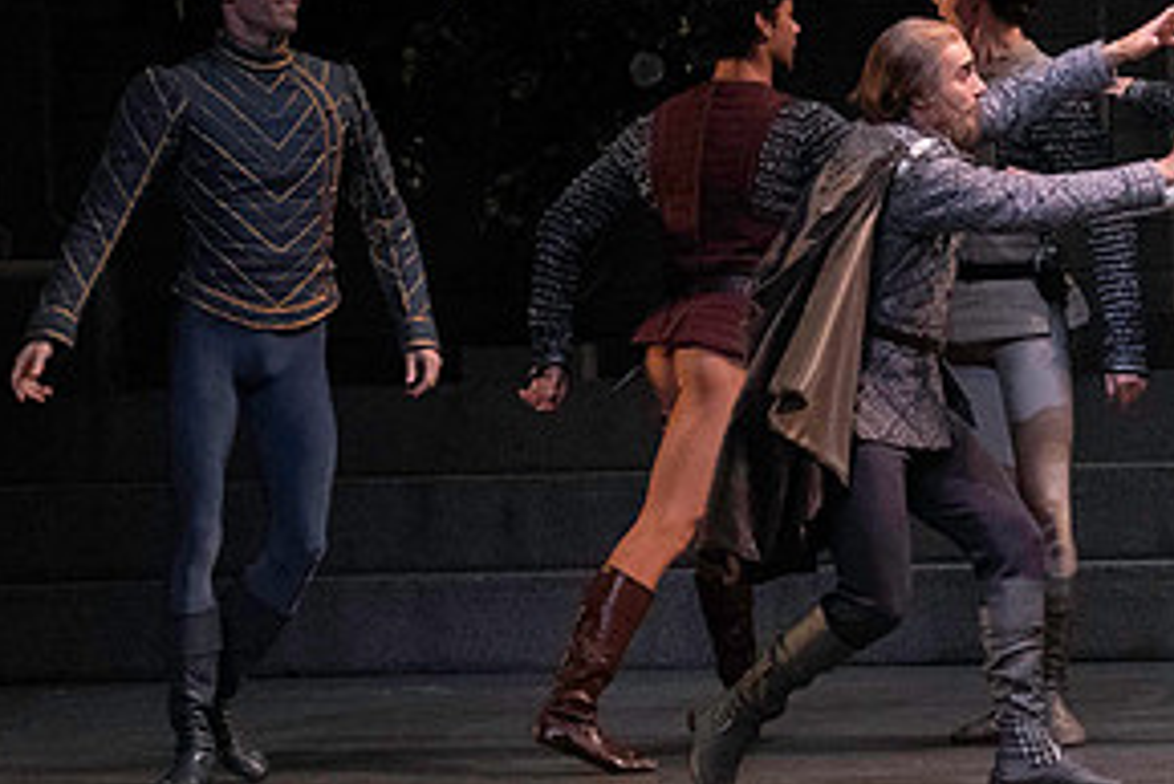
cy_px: 181
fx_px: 13116
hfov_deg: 5.1
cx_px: 1060
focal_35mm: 402
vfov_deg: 3.4
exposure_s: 1/400
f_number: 13
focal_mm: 200
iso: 16000
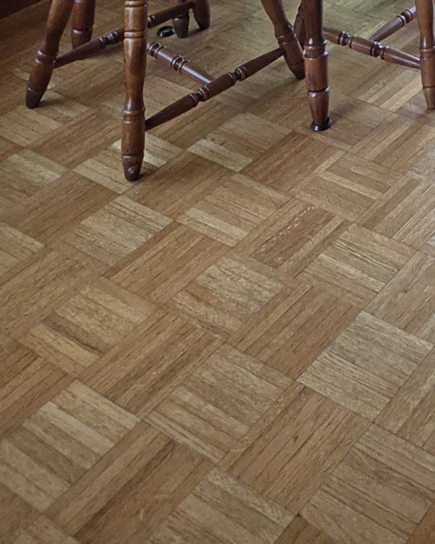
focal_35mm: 55
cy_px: -326
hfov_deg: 23.4
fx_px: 885
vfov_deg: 24.3
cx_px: 611
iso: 400
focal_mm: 2.2
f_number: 1.9
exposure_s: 1/240
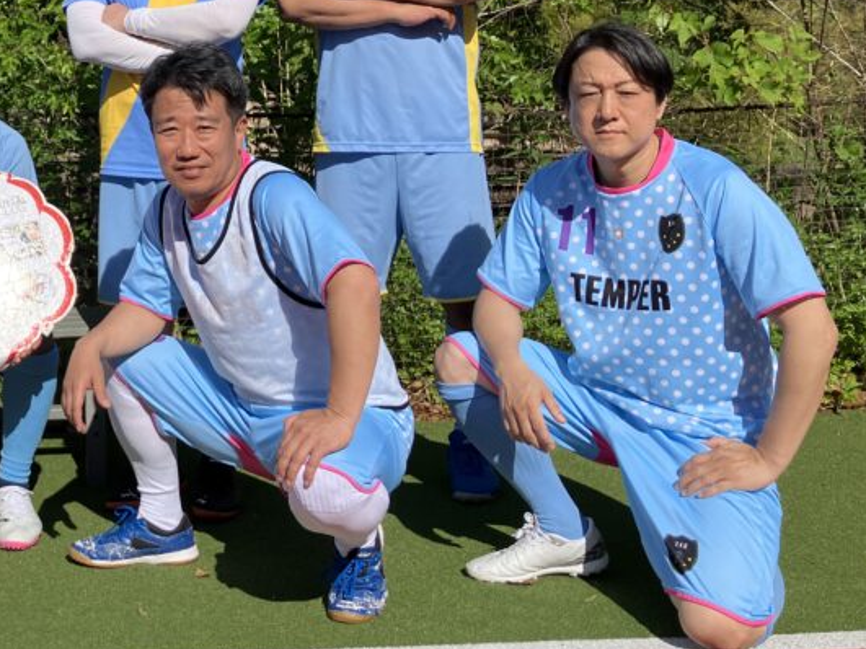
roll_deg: +0.7
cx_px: 99
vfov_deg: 26.4
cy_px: 109
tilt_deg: -0.9
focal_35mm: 54
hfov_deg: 33.8
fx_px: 1351
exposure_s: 1/3472
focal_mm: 3.99
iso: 32
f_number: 1.8
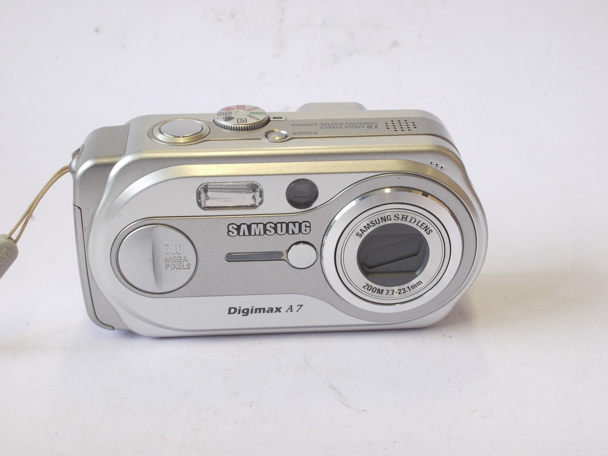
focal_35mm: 60
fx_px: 1054
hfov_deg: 32.2
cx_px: 304
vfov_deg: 24.4
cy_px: 228
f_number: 10
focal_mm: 30
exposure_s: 1/80
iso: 800
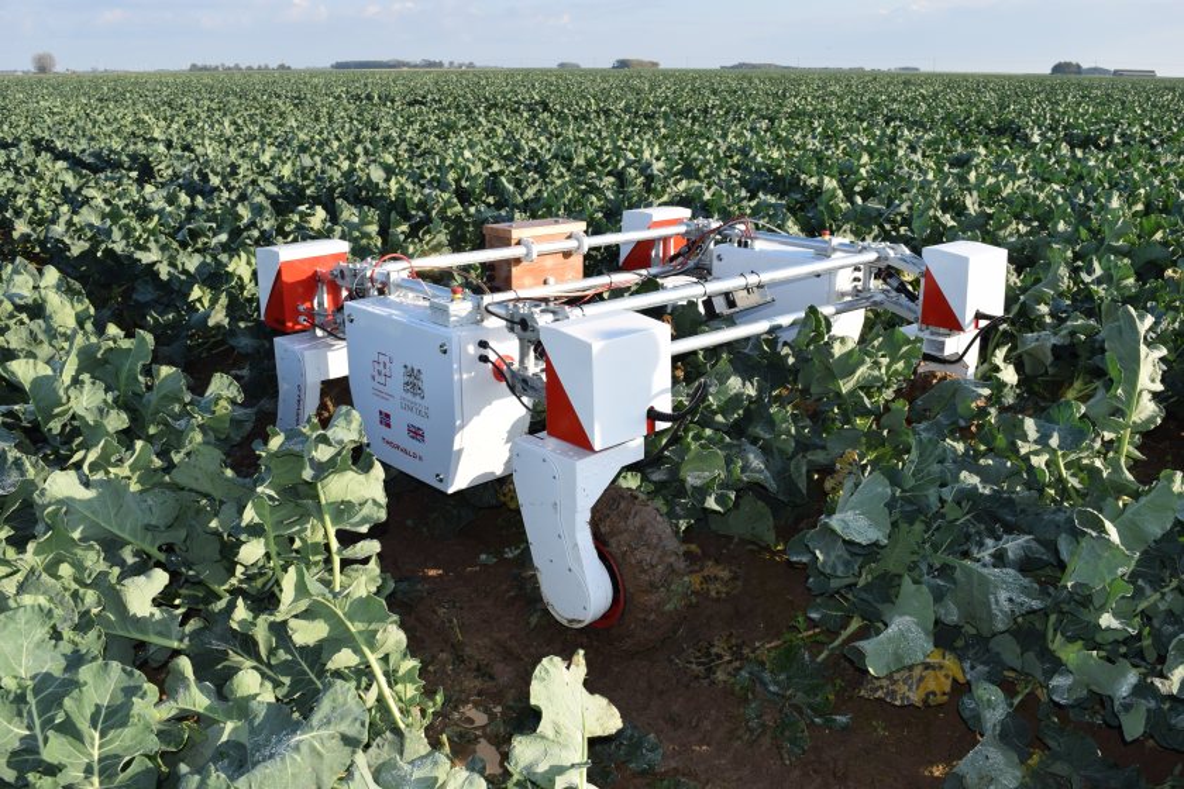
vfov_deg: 41.7
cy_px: 394
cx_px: 592
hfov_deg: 59.5
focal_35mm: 32
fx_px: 1036
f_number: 8
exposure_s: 1/200
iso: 100
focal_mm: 21
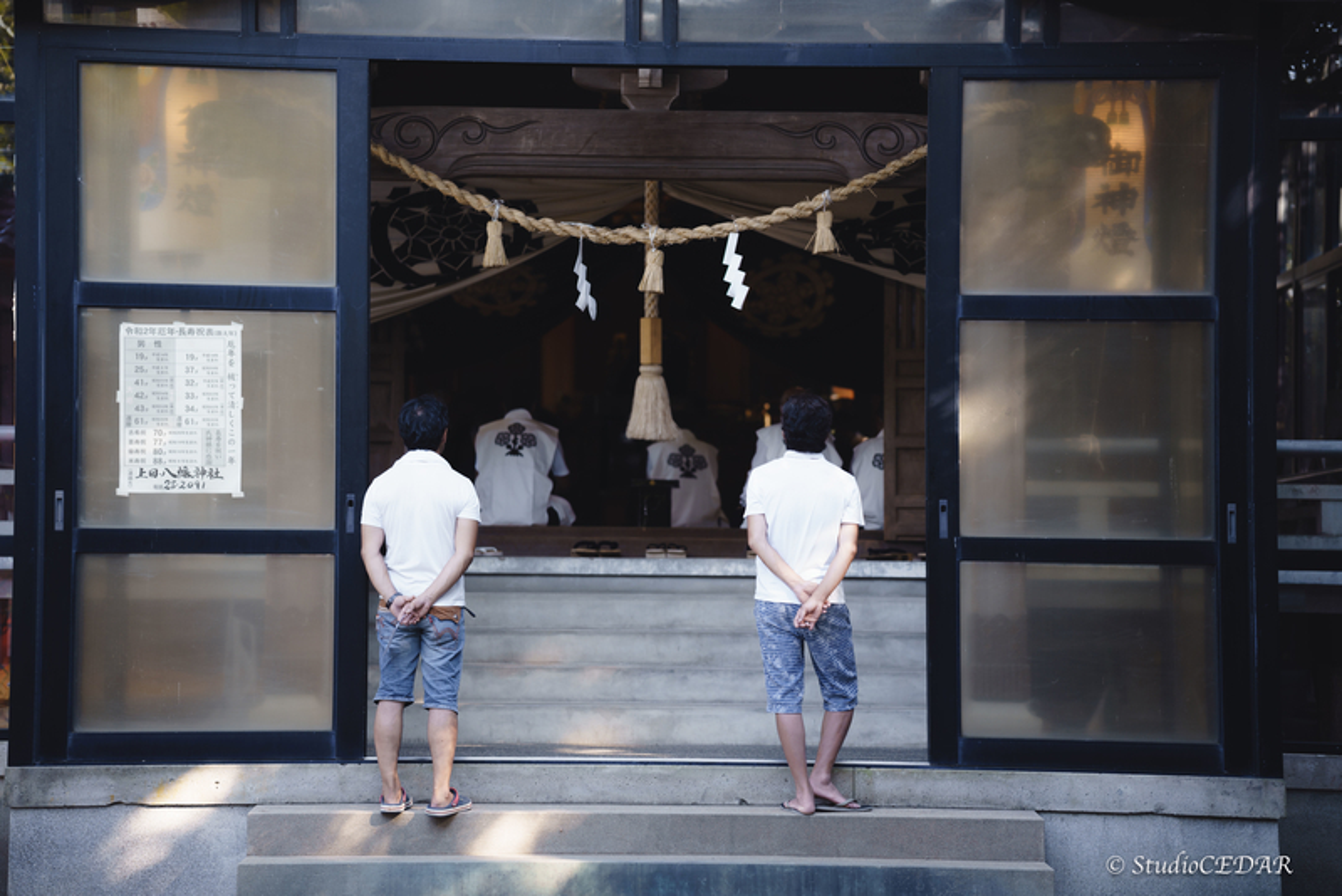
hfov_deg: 23.9
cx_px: 671
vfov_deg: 16.1
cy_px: 448
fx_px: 3170
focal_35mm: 85
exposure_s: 1/400
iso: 100
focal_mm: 85
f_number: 1.4
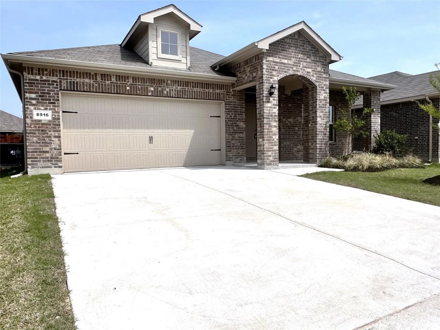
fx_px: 292
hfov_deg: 73.9
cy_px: 165
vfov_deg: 58.9
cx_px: 220
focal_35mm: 23
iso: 50
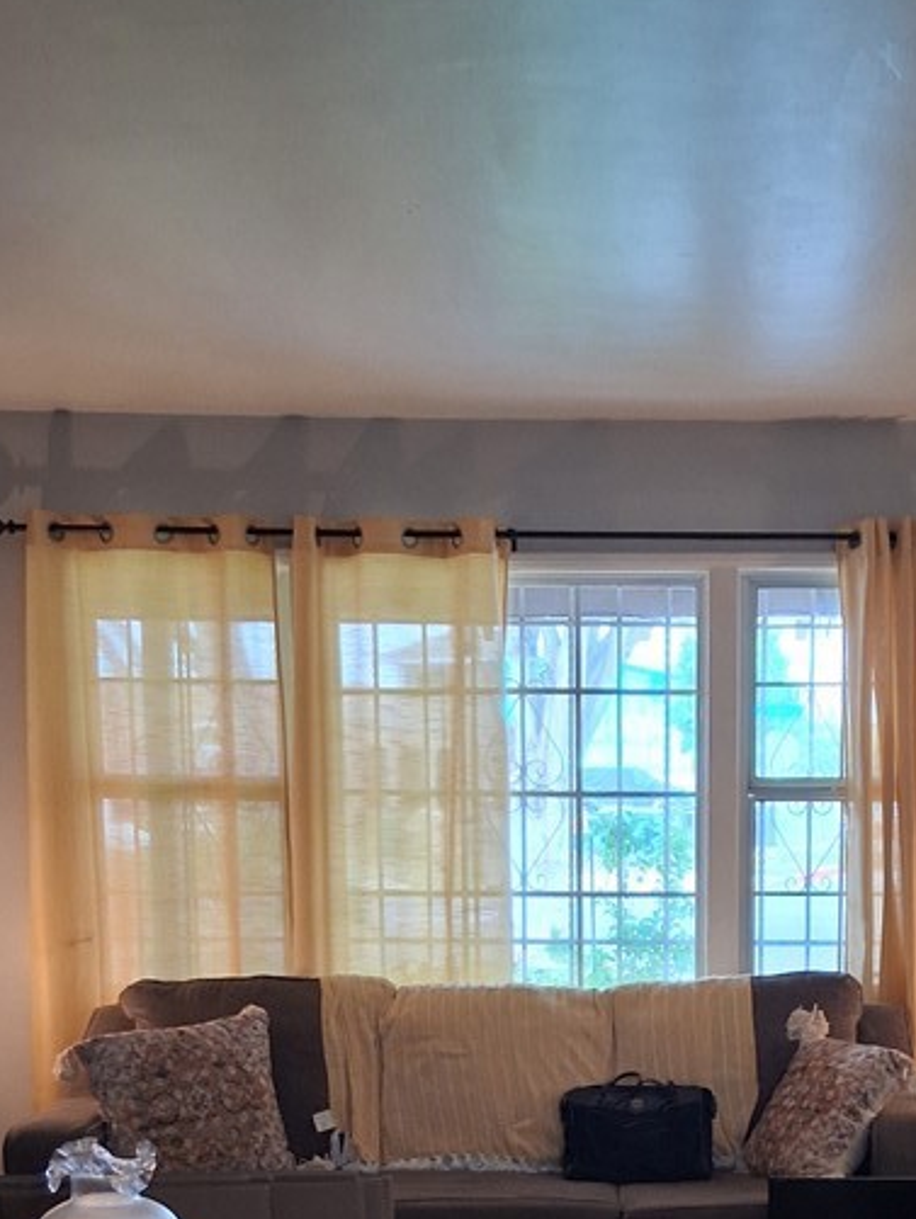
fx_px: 1868
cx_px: 673
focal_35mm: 53
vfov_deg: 34.5
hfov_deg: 27.2
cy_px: 1054
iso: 320
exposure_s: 1/60
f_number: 1.8
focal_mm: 3.98
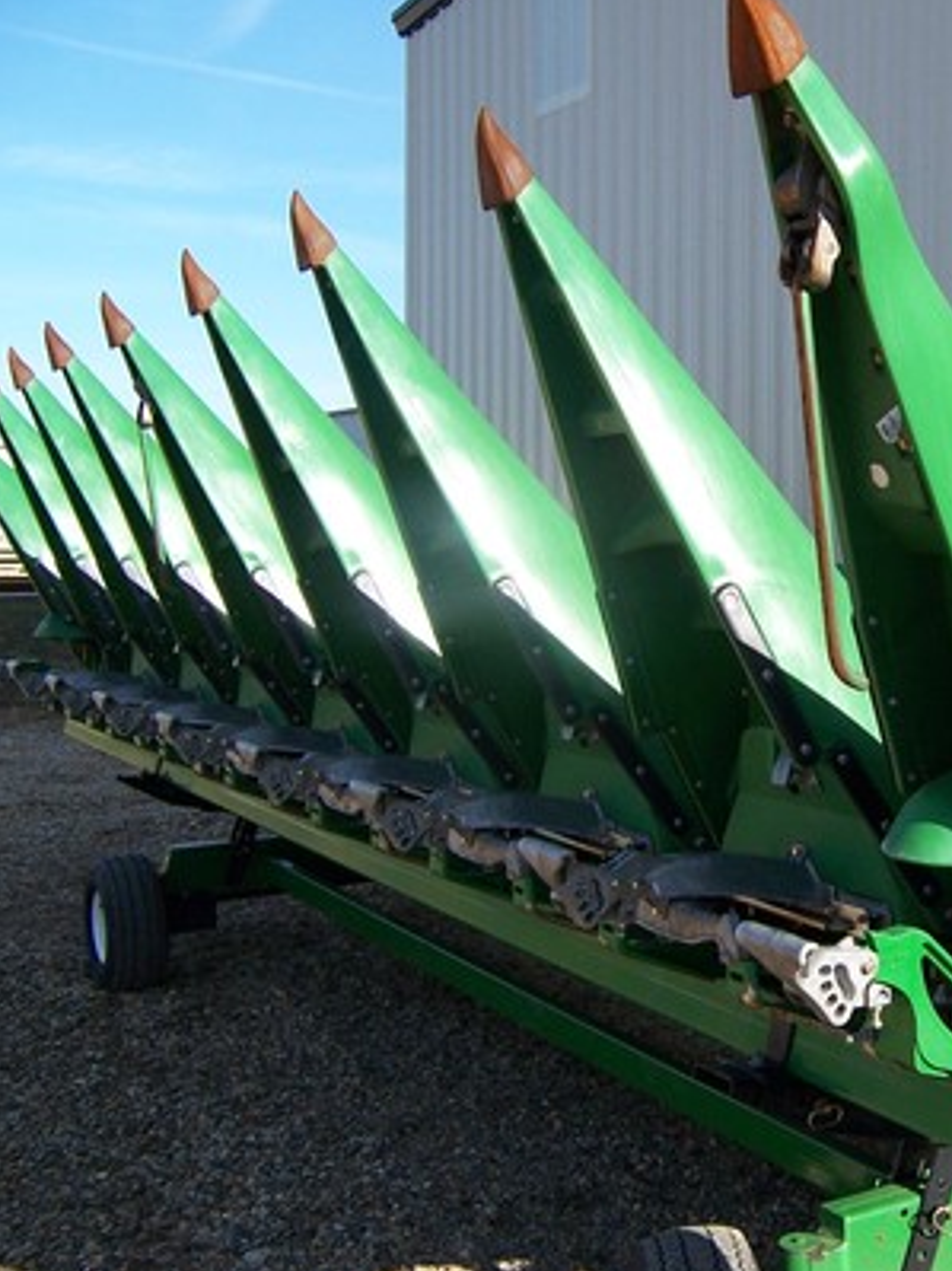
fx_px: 1651
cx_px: 853
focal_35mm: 45
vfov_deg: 42.1
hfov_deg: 30.8
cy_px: 640
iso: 80
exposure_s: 1/500
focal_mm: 5.5
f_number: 3.4
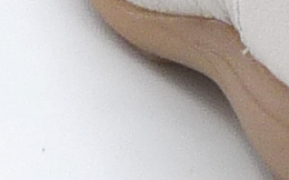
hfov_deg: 6.4
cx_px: 505
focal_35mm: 320
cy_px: -173
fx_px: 2518
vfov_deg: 4.1
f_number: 5.6
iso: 100
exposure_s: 1/200
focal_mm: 4.8
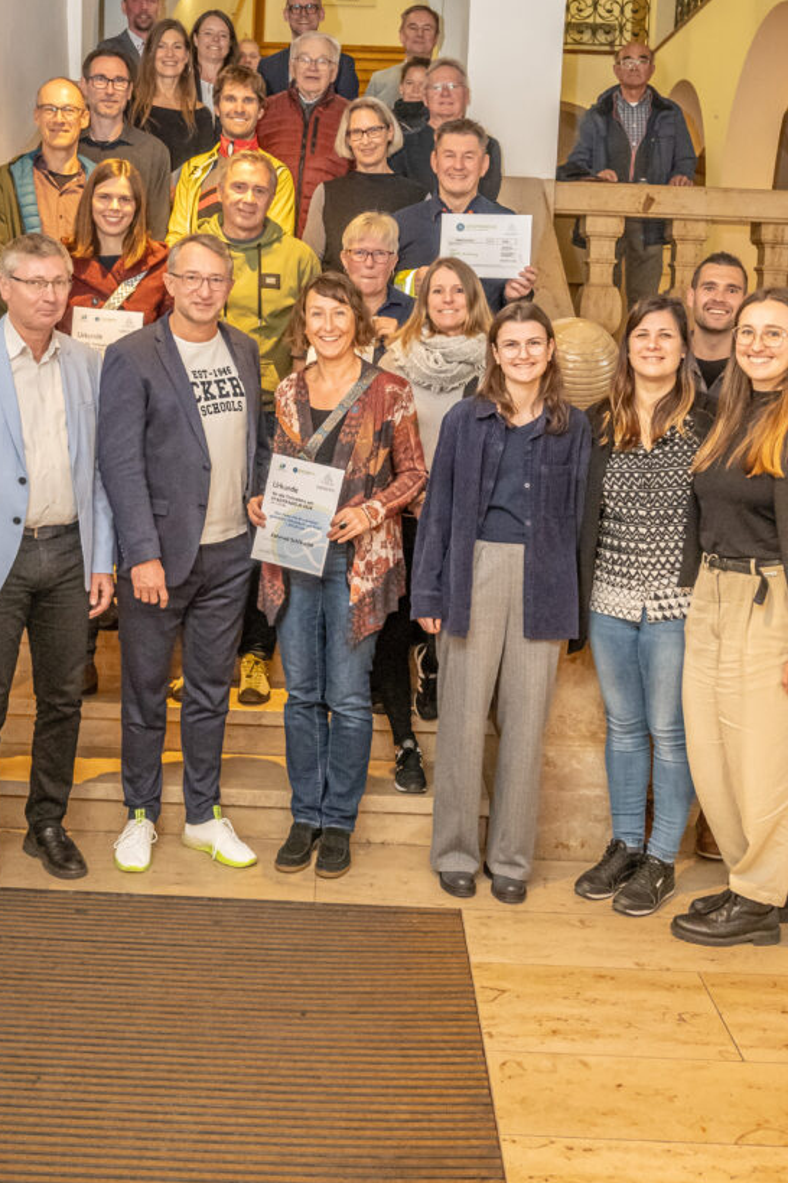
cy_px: 434
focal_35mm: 42
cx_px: 338
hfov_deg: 32.0
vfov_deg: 46.2
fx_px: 1371
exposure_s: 1/60
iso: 3600
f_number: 4
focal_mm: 19
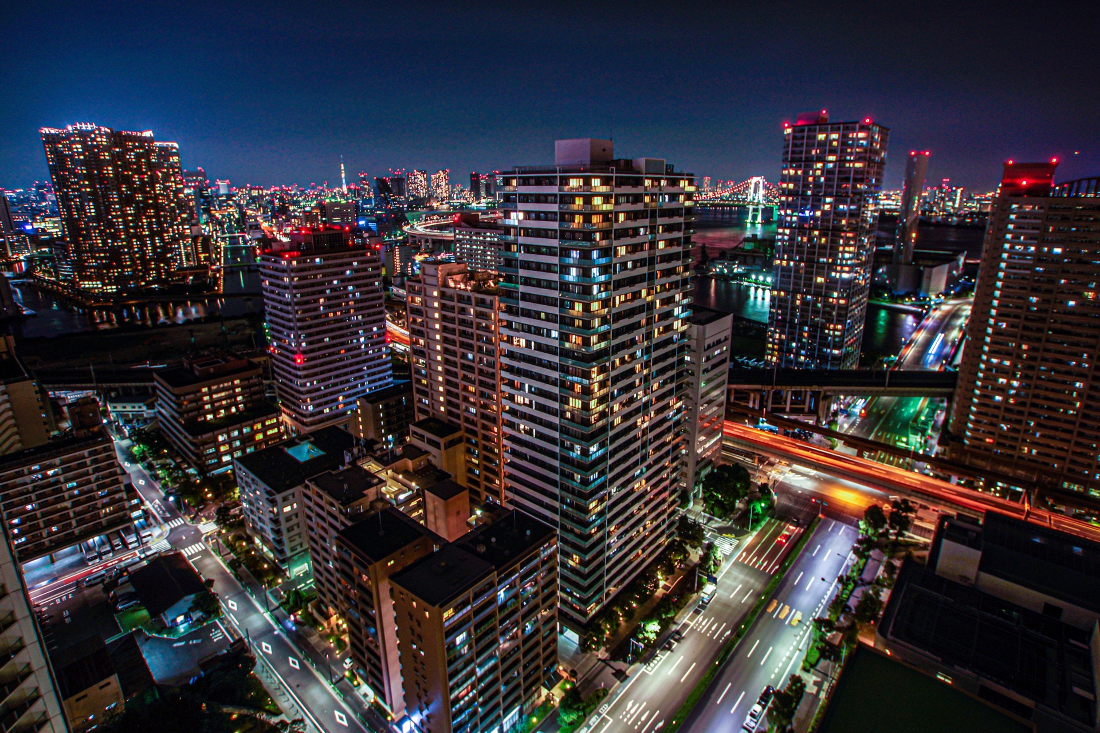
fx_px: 504
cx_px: 550
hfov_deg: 95.0
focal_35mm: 16
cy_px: 366
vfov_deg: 72.1
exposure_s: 3.2
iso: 100
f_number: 4.5
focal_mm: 11
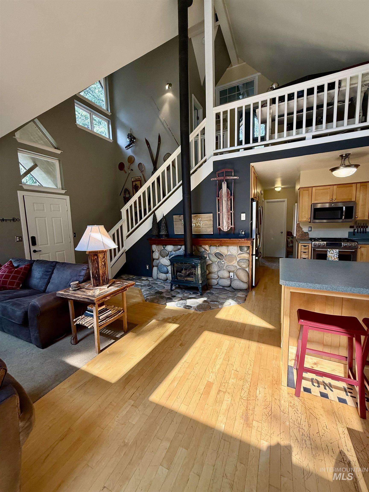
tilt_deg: -6.1
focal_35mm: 14
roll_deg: +1.6
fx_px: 199
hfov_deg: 85.7
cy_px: 246
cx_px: 184
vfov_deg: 102.1
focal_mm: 2.22
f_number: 2.2
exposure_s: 1/99
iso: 125
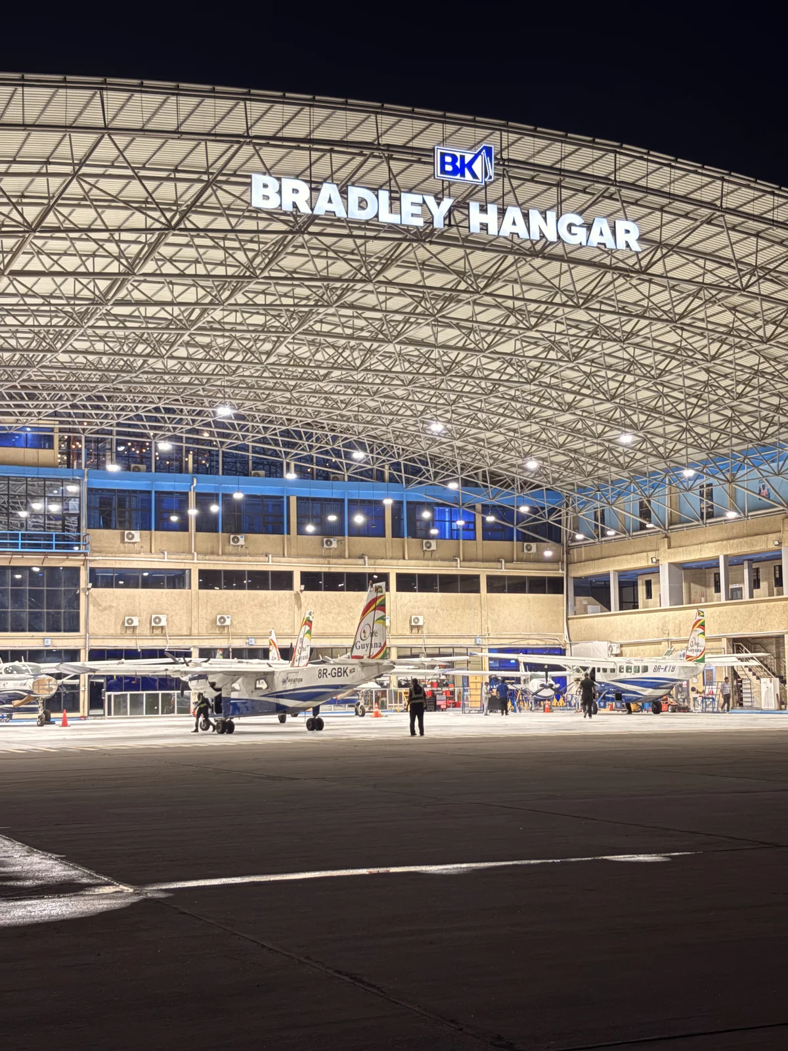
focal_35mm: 52
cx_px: 394
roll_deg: +0.4
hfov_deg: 28.0
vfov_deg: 36.8
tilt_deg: +6.8
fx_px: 1578
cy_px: 526
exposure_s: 1/40
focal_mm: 5.96
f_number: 1.6
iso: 125
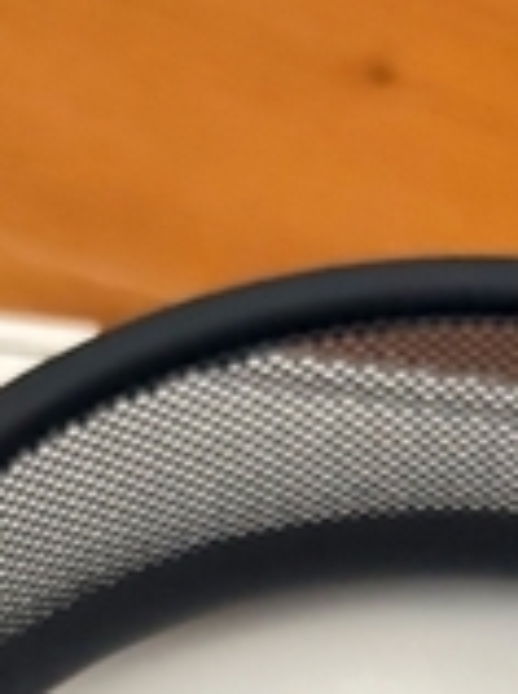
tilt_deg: -66.9
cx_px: 404
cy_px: 1234
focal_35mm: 132
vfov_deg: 13.5
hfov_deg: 11.2
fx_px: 2641
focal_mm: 5.96
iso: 500
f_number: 1.6
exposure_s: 1/25
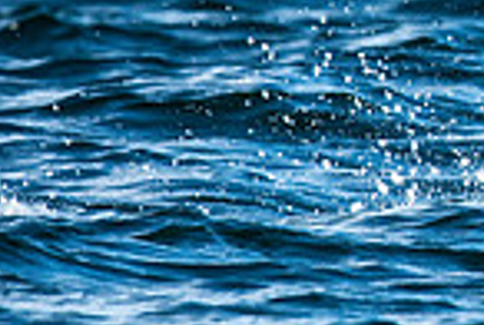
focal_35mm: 1786
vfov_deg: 0.8
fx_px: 24061
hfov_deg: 1.2
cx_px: 955
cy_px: -260
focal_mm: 300
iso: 500
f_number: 5
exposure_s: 1/5000
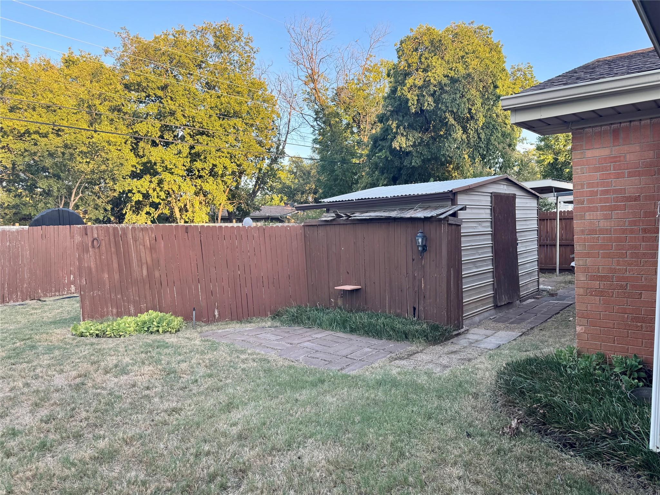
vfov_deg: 56.8
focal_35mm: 24
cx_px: 330
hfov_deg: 71.6
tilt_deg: -3.5
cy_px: 248
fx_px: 458
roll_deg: +0.5
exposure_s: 1/216
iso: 64
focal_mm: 6.76
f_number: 1.78
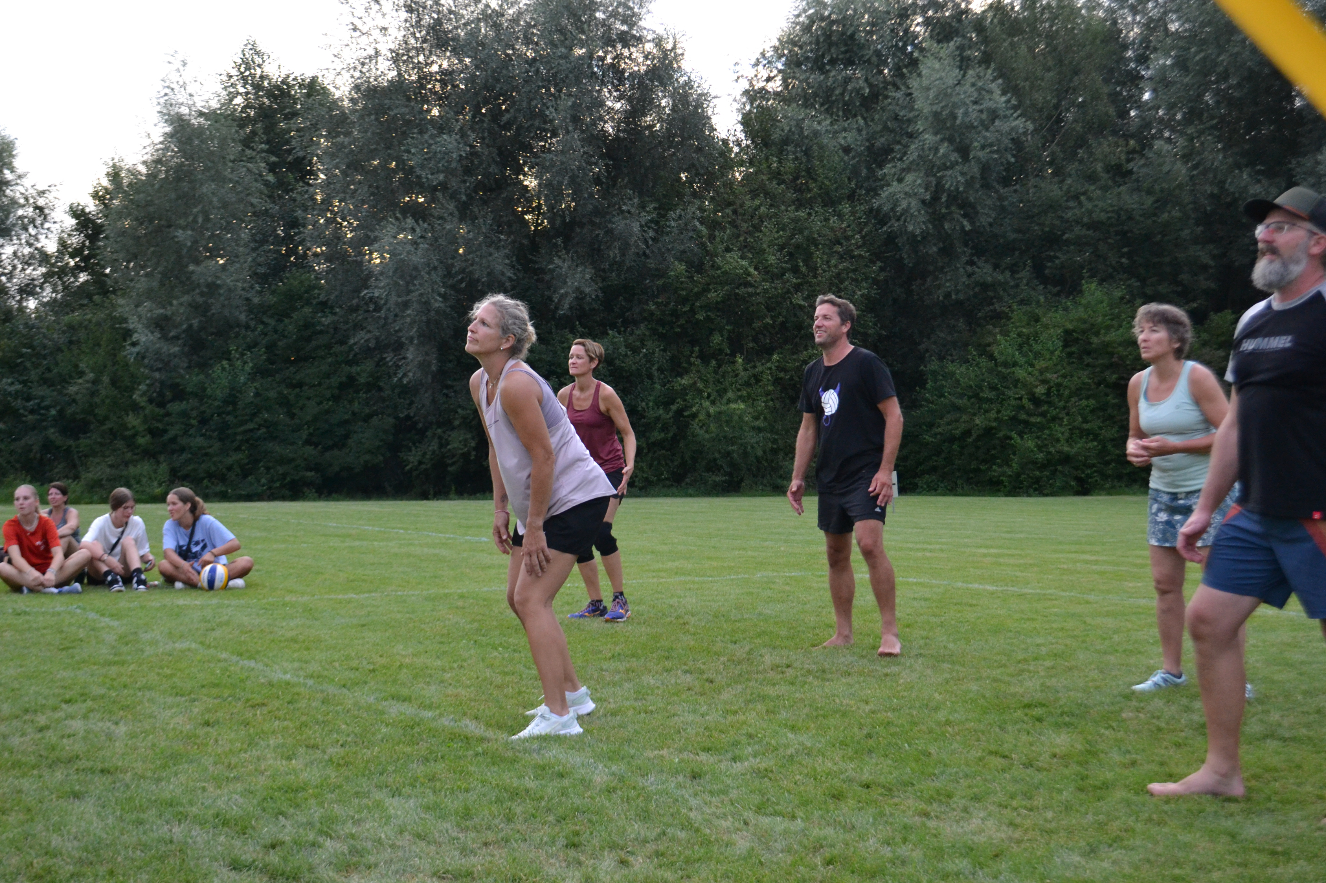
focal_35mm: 45
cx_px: 663
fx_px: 1657
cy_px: 442
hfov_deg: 43.6
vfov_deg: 29.9
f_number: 4.5
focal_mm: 30
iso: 1400
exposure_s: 1/500
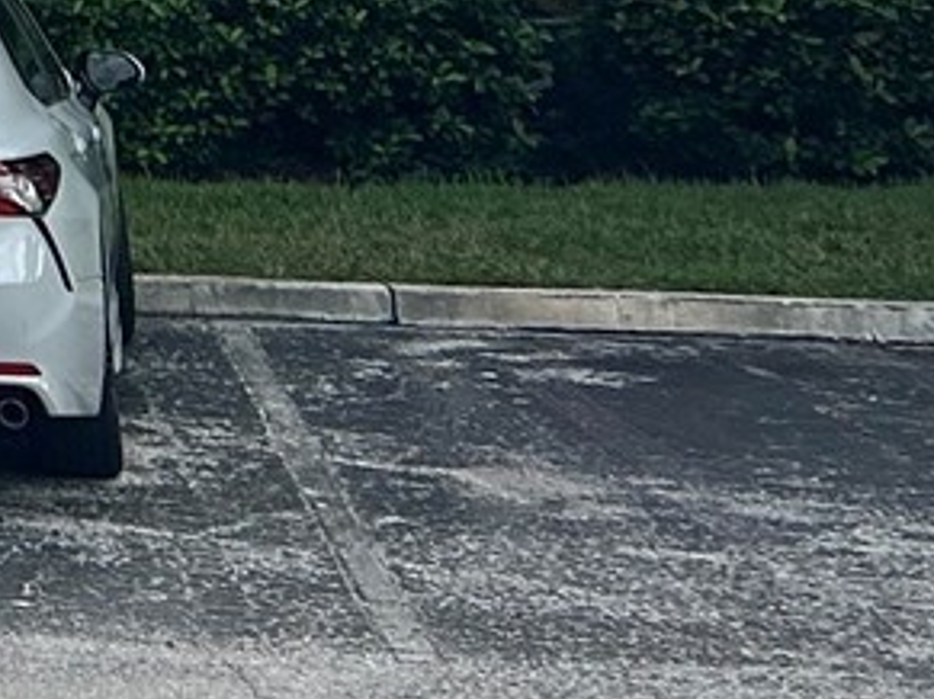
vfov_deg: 10.0
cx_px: -1576
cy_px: -911
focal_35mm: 132
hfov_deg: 11.3
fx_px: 3560
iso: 80
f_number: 1.78
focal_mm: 6.86
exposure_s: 1/4348
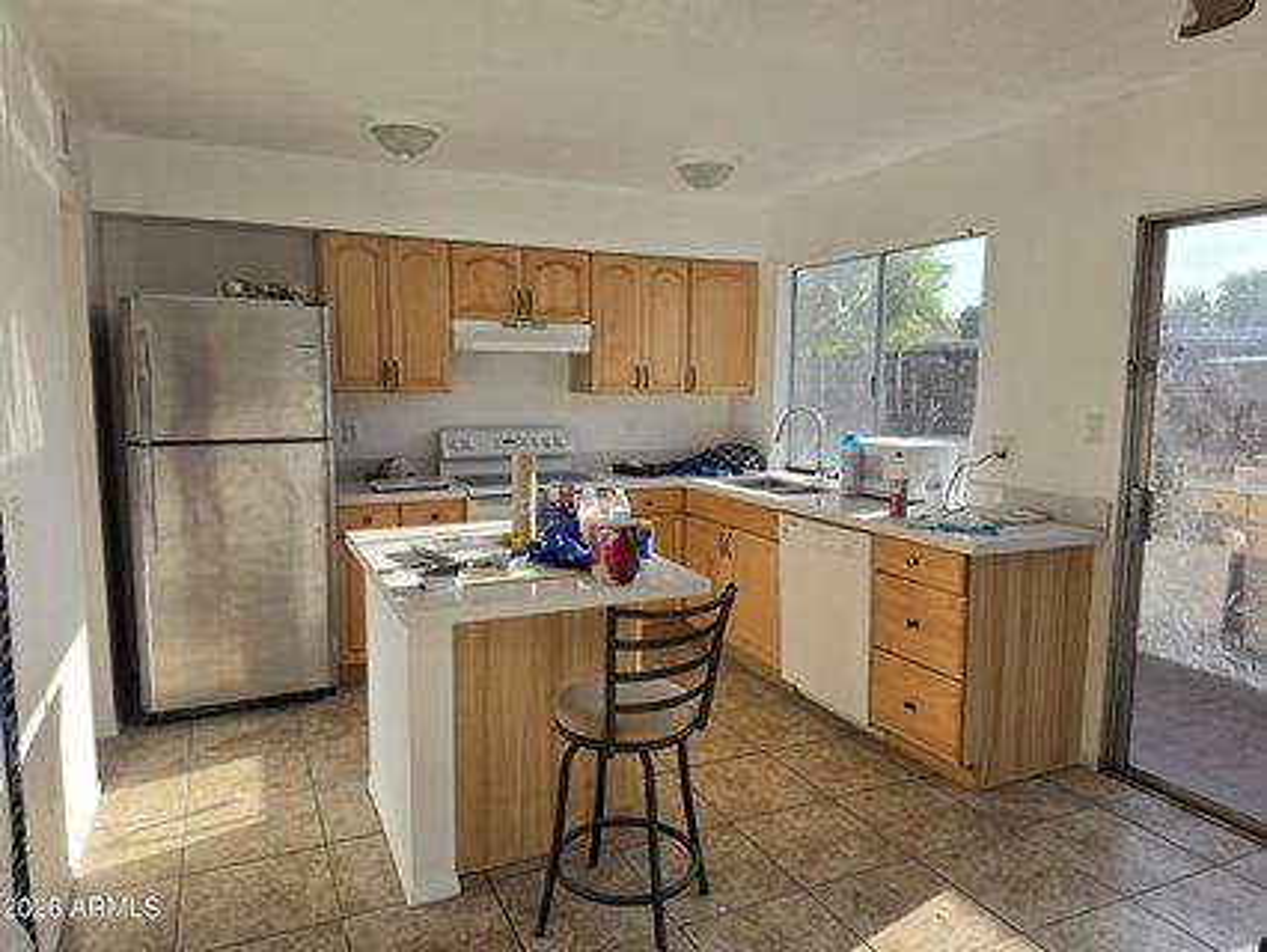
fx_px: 842
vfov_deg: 58.9
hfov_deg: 73.9
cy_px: 476
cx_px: 634
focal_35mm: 23
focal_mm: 6.5
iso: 64
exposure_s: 1/2797
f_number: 1.4
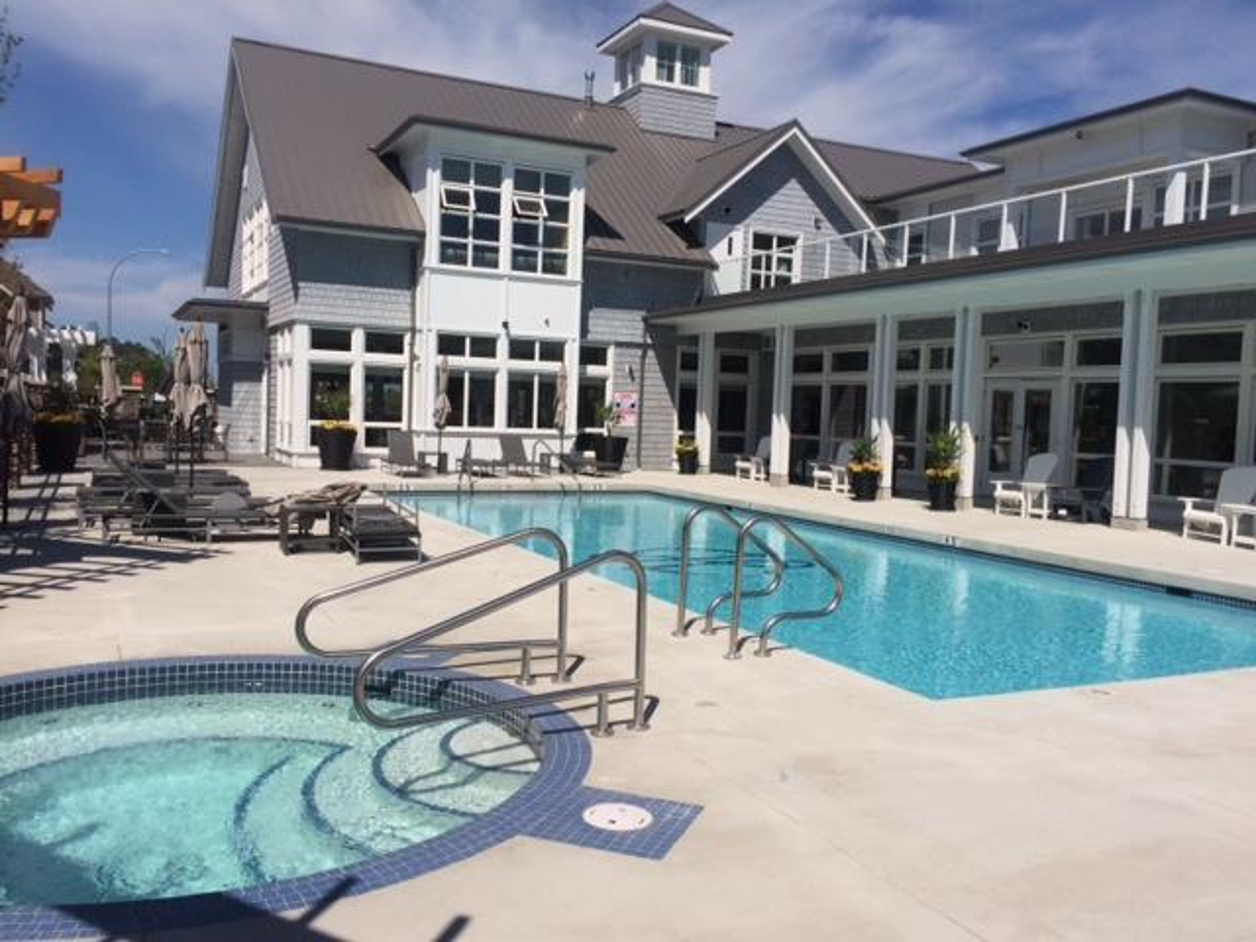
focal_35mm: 29
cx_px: 628
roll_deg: -1.5
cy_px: 471
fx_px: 1052
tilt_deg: -3.5
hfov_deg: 61.7
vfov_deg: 48.2
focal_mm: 4.15
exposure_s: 1/4115
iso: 32
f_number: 2.2
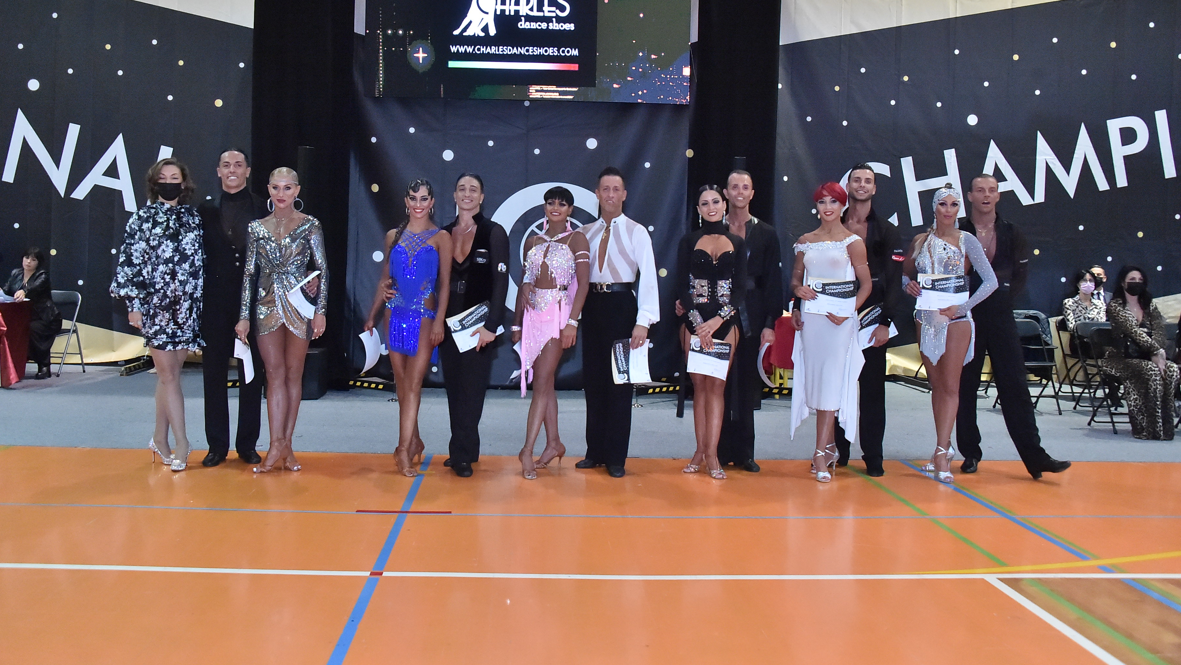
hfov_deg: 58.0
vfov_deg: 34.6
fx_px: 1065
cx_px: 585
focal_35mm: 34
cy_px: 272
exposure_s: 1/500
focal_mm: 32
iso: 8000
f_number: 5.6
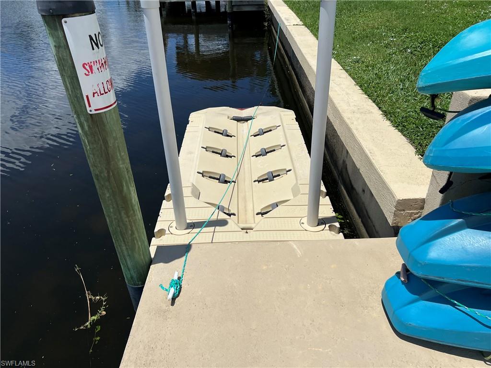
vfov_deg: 53.1
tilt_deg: -31.7
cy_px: 184
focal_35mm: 26
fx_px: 369
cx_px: 246
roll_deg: +1.5
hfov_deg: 67.3
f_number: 1.5
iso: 50
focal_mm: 5.7
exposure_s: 1/11364
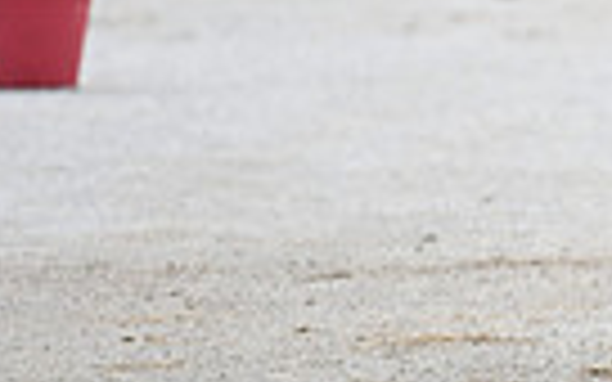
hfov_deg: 1.3
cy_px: -294
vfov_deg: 0.8
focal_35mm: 1568
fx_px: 26153
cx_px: 1184
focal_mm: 360
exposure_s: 1/1600
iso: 640
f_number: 5.6
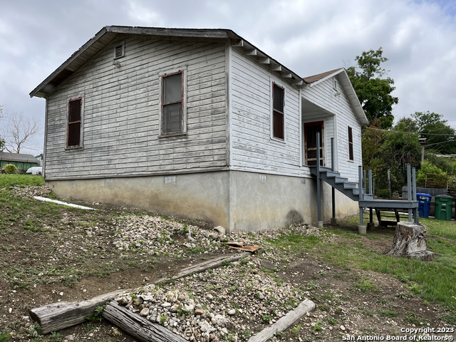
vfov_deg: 53.1
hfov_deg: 67.3
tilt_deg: +3.0
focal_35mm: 26
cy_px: 171
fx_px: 343
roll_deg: +0.2
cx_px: 228
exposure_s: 1/2513
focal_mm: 5.1
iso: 50
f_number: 1.6
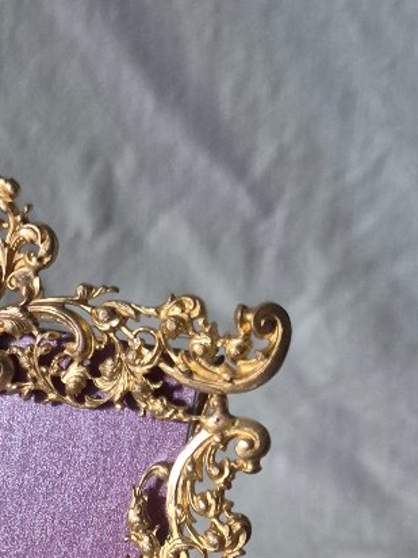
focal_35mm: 67
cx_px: -58
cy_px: 641
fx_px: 1079
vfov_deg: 26.3
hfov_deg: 20.7
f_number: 1.8
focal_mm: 5.4
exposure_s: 1/100
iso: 1000
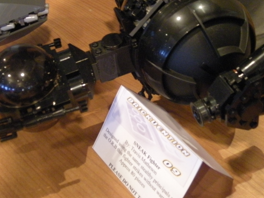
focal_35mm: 51
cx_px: 119
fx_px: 389
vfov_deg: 28.4
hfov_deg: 37.5
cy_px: 66
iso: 400
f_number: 2.8
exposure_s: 1/5.9
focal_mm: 5.7
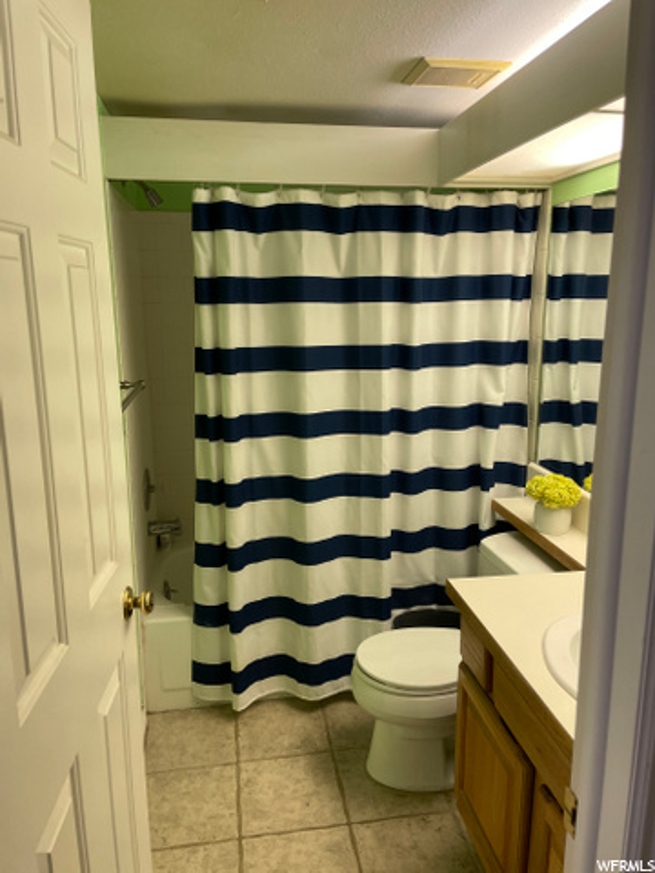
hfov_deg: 53.1
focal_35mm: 26
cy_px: 436
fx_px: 656
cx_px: 328
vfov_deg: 67.3
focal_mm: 4.2
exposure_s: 1/60
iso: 64
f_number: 1.6
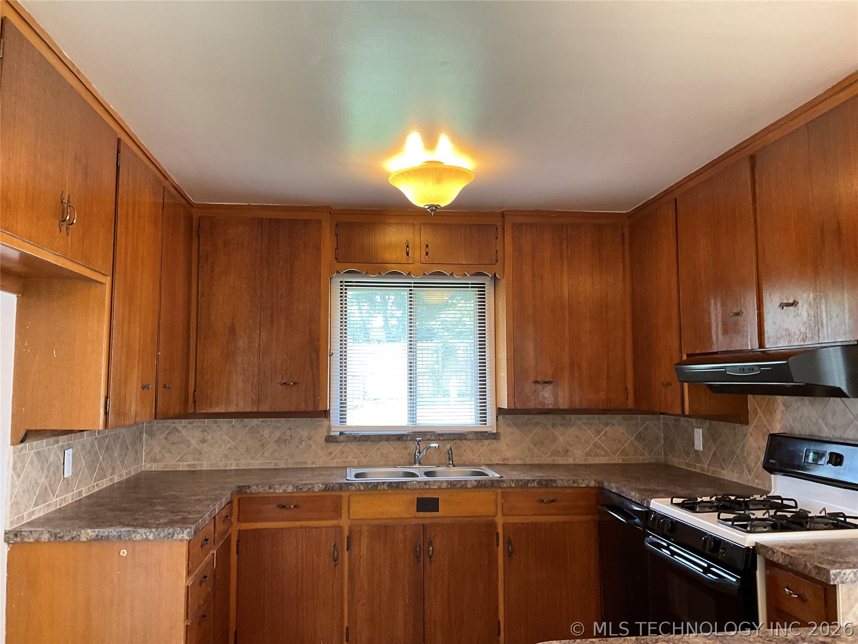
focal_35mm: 29
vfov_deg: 48.2
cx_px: 429
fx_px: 719
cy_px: 322
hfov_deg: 61.7
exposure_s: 1/60
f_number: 1.8
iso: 125
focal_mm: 3
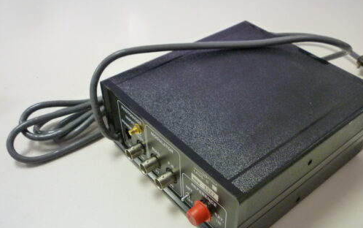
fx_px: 366
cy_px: 143
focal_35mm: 37
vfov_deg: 34.3
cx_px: 206
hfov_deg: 52.6
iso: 400
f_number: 3.3
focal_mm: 5.2
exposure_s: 1/13
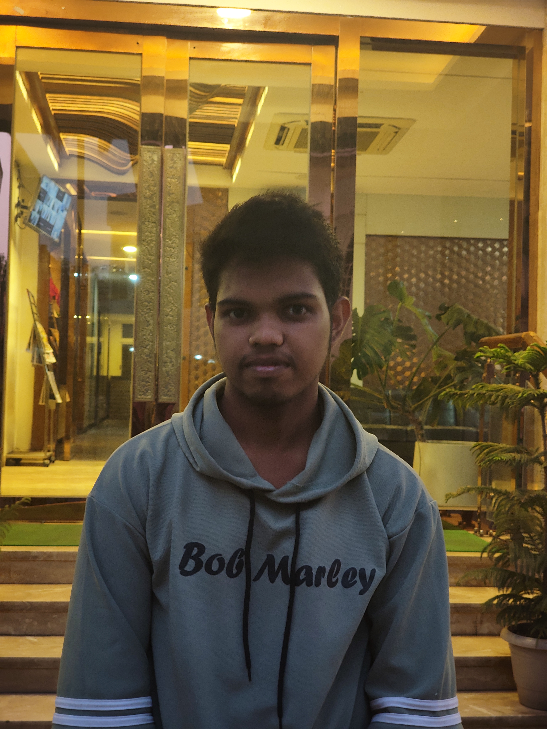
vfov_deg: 38.2
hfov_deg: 29.1
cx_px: 274
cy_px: 364
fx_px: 1053
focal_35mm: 50
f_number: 2
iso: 1270
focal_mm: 7.1
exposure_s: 1/50
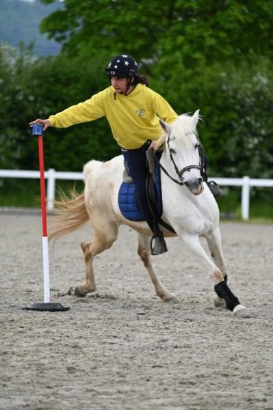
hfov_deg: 6.5
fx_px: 2393
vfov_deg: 9.8
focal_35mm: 210
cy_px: 205
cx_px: 136
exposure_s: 1/1250
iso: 560
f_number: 5
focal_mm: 210
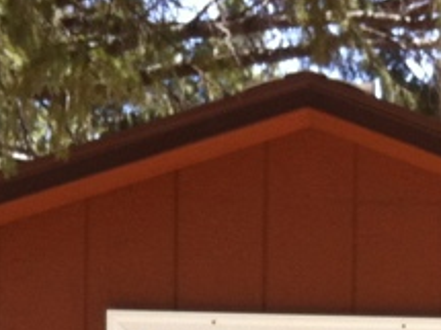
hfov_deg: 12.5
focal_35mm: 157
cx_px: 363
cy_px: 736
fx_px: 1999
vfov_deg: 8.7
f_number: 2.8
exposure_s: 1/178
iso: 80
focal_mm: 3.85
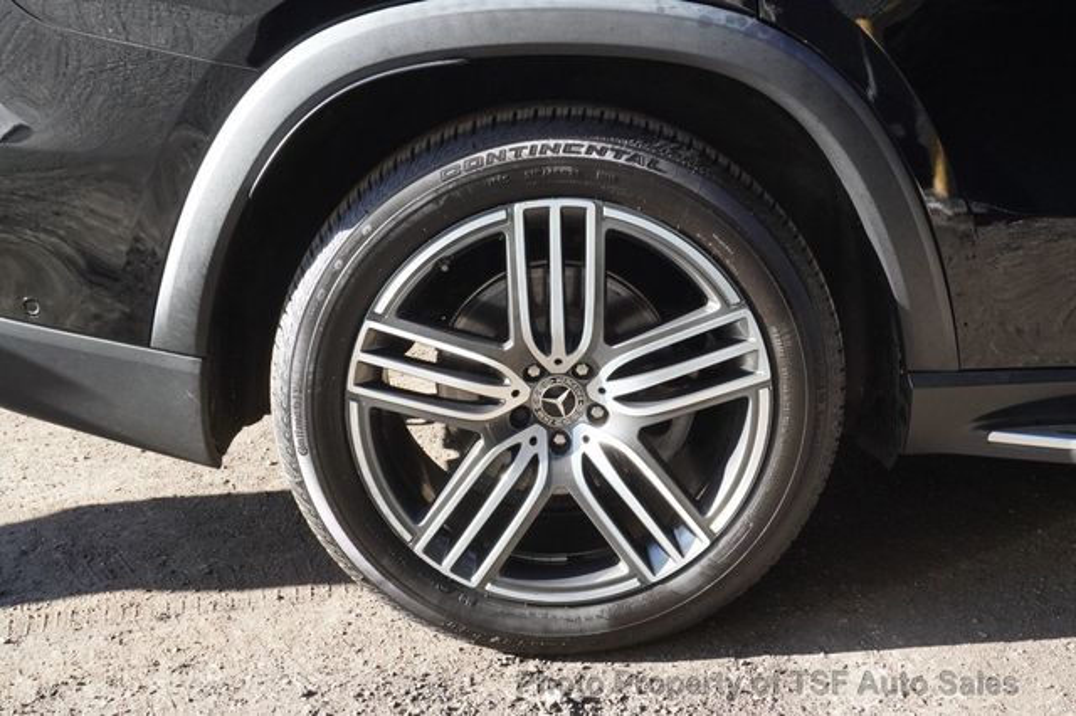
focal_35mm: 40
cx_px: 538
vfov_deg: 33.0
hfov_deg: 47.9
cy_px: 358
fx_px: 1210
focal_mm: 27
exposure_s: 1/250
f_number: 11
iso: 2000
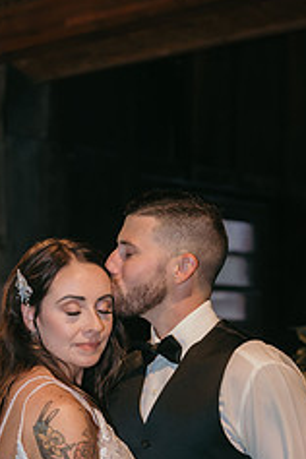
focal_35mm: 95
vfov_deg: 21.3
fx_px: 1211
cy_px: 345
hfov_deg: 14.4
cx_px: 168
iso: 800
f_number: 2.8
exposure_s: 1/100
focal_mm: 50
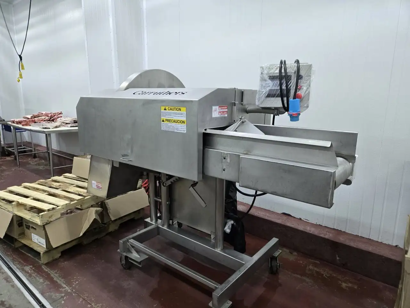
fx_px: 272
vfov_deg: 58.9
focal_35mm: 23
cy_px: 154
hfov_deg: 73.9
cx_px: 205
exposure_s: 1/120
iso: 320
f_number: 1.8
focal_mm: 5.4
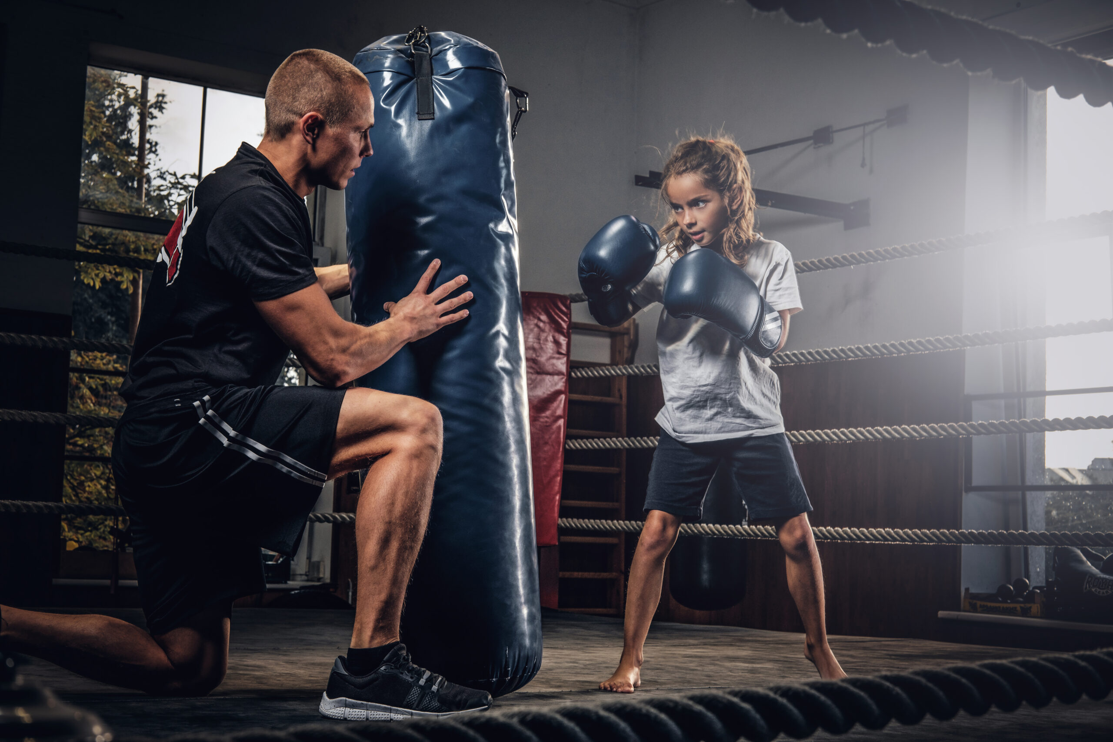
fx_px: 1639
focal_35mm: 53
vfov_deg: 25.5
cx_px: 556
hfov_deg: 37.5
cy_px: 371
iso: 250
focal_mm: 35
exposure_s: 1/125
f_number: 6.4
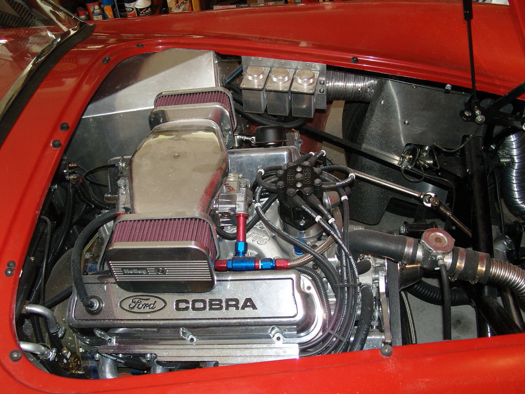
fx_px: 576
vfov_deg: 37.7
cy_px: 197
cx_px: 262
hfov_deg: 49.0
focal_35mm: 38
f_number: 2.8
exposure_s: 1/40
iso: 80
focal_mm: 7.8
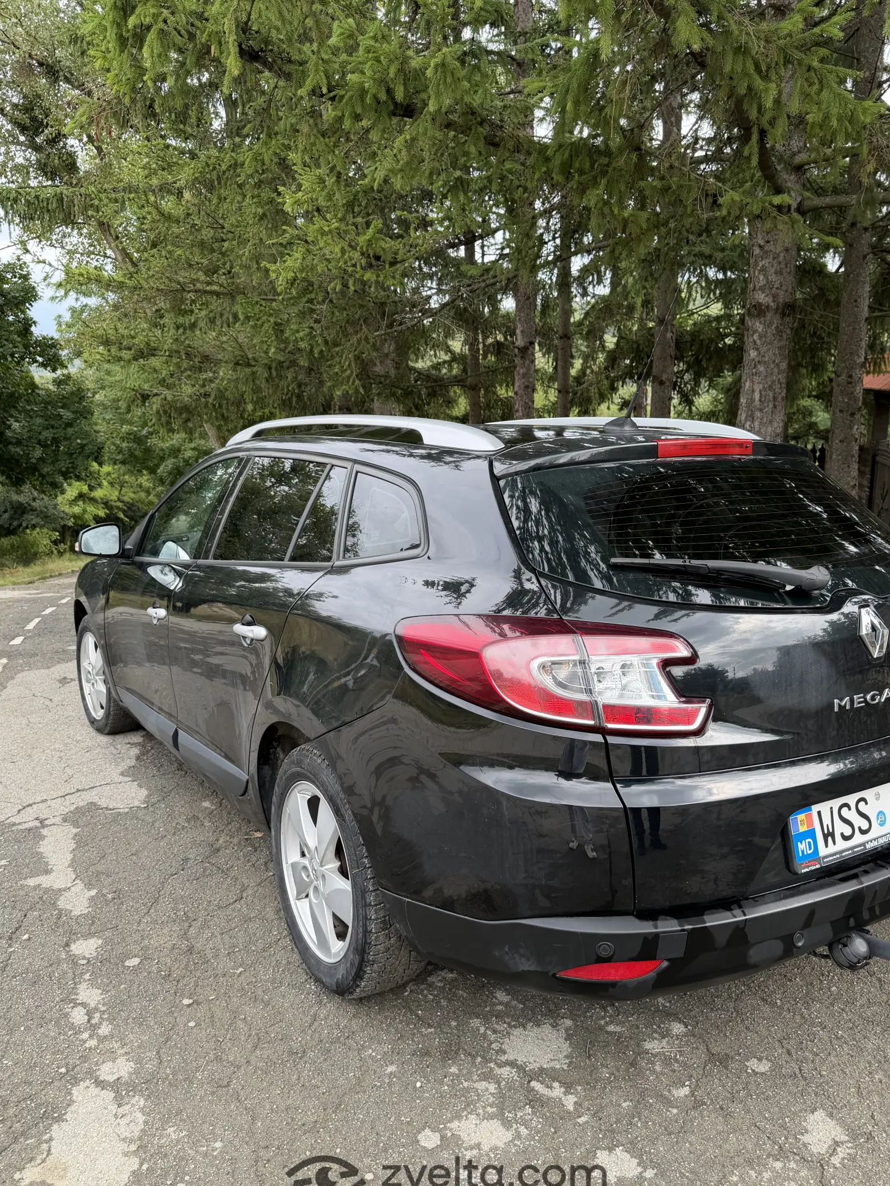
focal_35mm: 26
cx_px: 446
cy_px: 597
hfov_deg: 53.1
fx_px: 891
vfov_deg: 67.3
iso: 80
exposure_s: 1/695
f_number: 1.78
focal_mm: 6.76
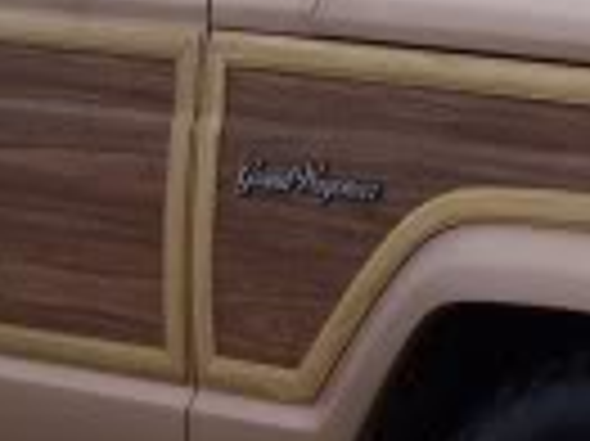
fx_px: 5109
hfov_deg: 6.6
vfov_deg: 4.9
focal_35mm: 300
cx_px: 531
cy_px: -63
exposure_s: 1/180
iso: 80
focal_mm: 8.2
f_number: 4
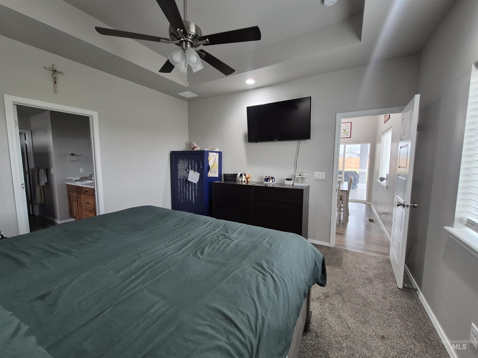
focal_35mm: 13
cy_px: 179
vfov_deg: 89.9
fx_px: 180
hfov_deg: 106.2
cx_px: 239
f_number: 2.2
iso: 250
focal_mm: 1.74
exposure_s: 1/60
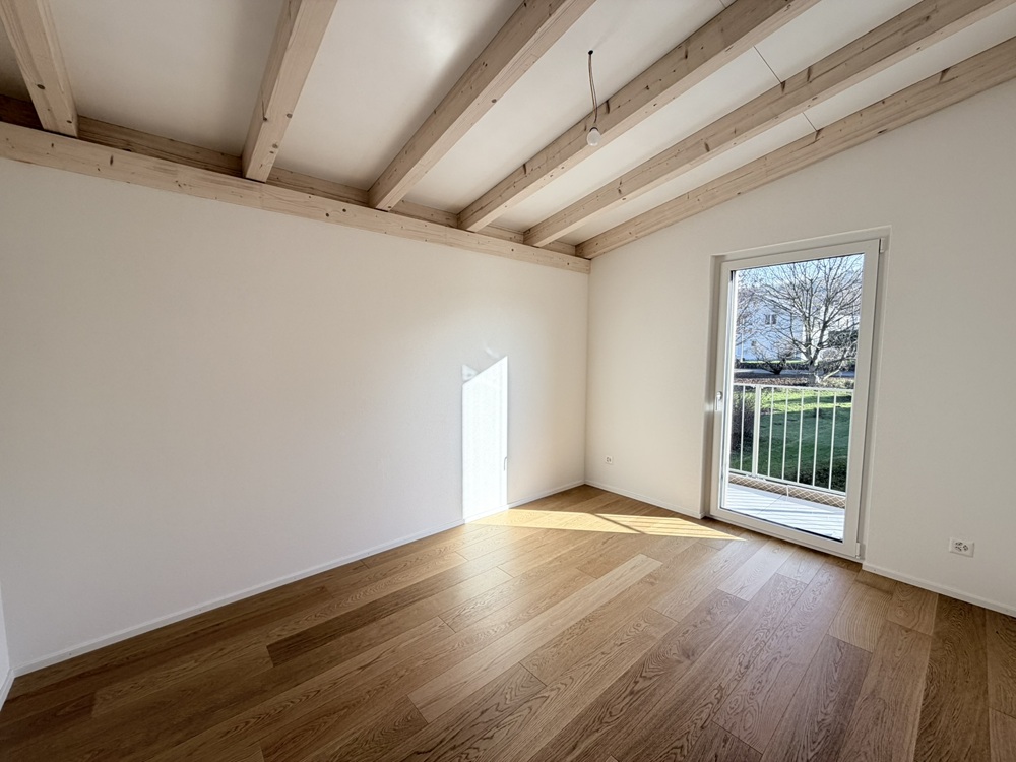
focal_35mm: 14
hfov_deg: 102.1
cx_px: 508
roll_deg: +0.1
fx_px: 411
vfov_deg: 85.7
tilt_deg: -3.8
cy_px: 381
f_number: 2.2
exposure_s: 1/122
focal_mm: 2.22
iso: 64
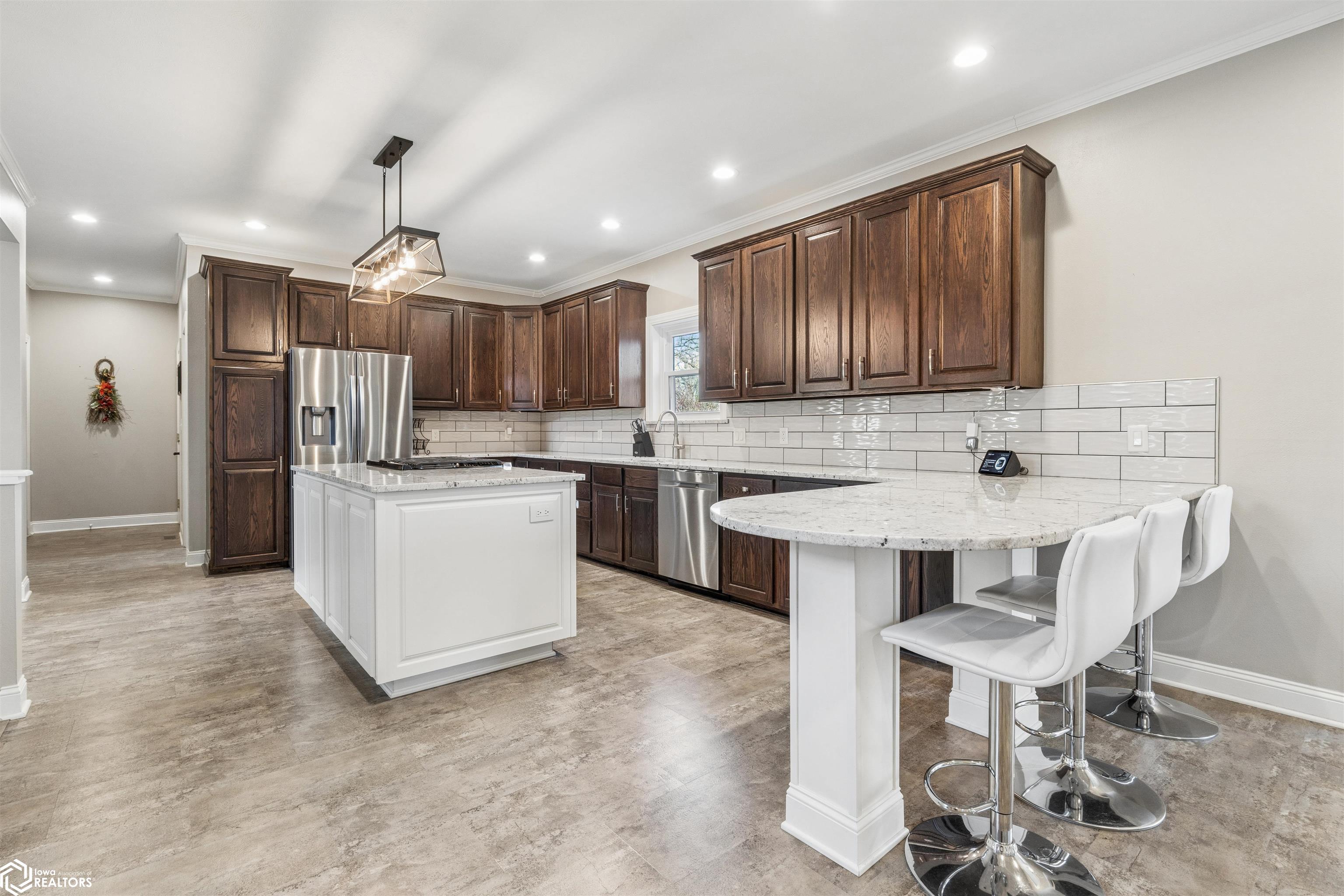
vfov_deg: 73.7
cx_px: 672
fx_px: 597
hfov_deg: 96.7
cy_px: 448
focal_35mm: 16
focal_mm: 16
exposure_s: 1/8
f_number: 9
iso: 400
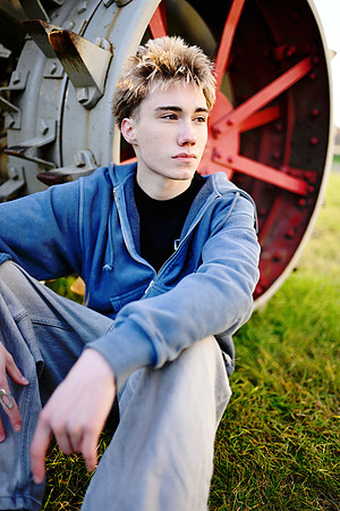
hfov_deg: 37.9
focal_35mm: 35
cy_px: 256
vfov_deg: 54.4
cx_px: 170
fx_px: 496
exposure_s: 1/500
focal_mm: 35
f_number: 1.6
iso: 200
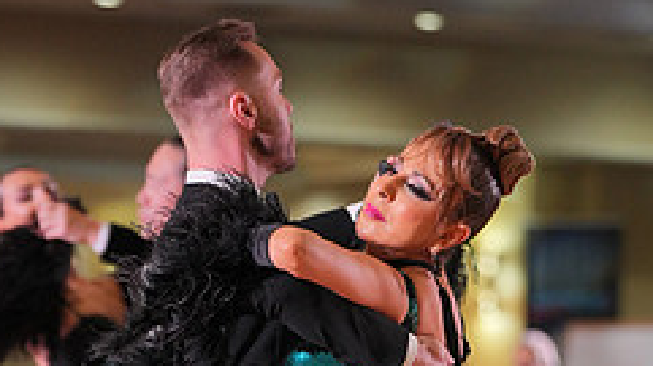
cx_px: 335
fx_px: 4982
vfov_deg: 4.2
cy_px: 512
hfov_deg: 7.5
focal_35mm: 288
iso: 1600
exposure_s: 1/500
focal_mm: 114
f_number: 2.8
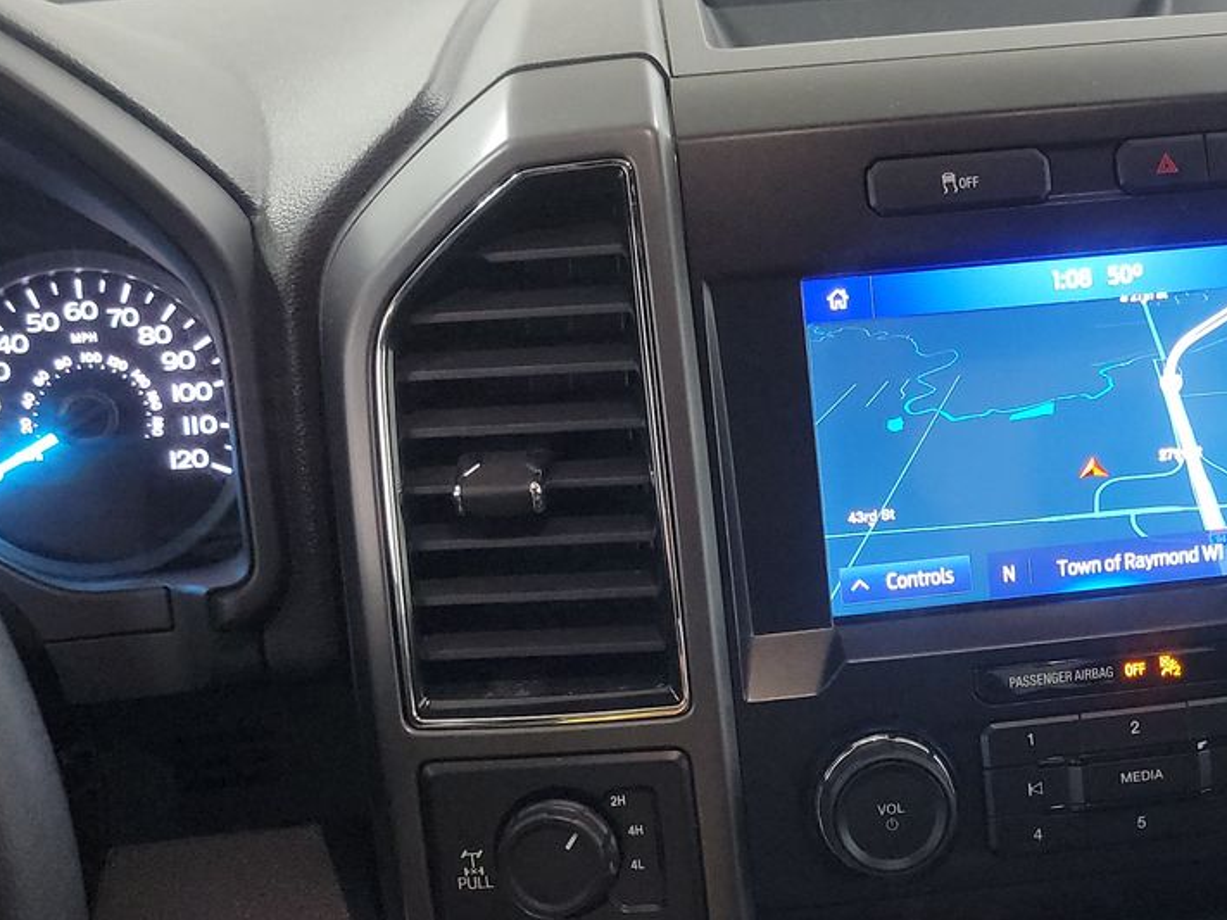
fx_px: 1914
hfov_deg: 34.9
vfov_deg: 26.9
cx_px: 899
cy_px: 618
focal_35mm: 54
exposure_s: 1/59
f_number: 1.8
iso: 1096
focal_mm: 6.7
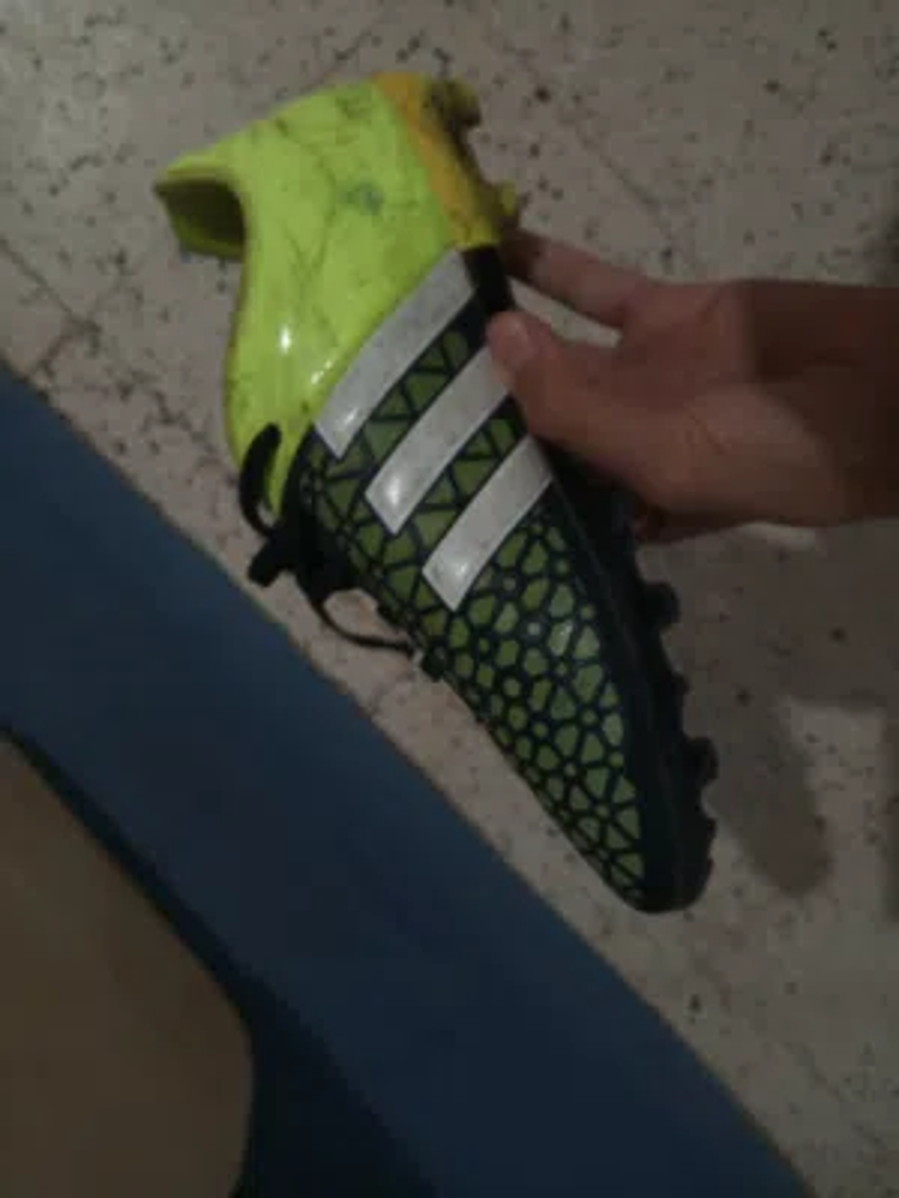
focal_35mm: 27
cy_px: 599
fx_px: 935
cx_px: 450
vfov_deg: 65.3
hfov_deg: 51.4
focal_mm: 4.09
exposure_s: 1/33.3
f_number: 1.6
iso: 1022
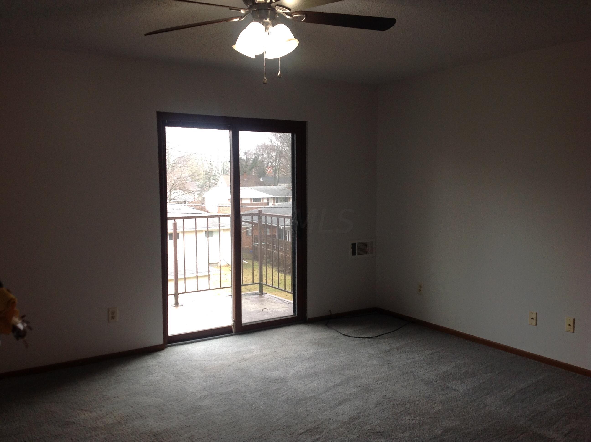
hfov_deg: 52.7
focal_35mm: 35
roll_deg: -1.7
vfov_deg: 40.6
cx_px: 296
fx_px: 597
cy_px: 221
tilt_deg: -2.0
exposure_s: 1/60
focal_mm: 4.28
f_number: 2.4
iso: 64
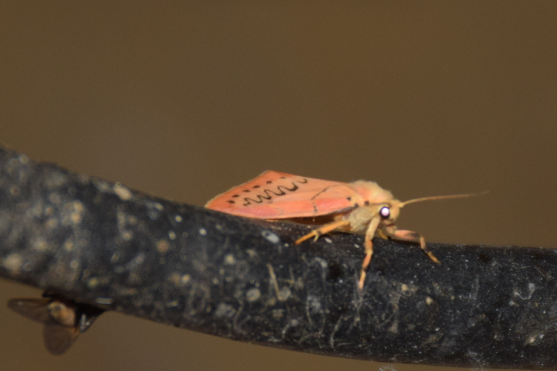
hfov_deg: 9.8
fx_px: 3249
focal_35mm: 210
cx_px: 278
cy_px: 186
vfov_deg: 6.5
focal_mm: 140
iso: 320
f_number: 5.6
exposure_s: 1/60
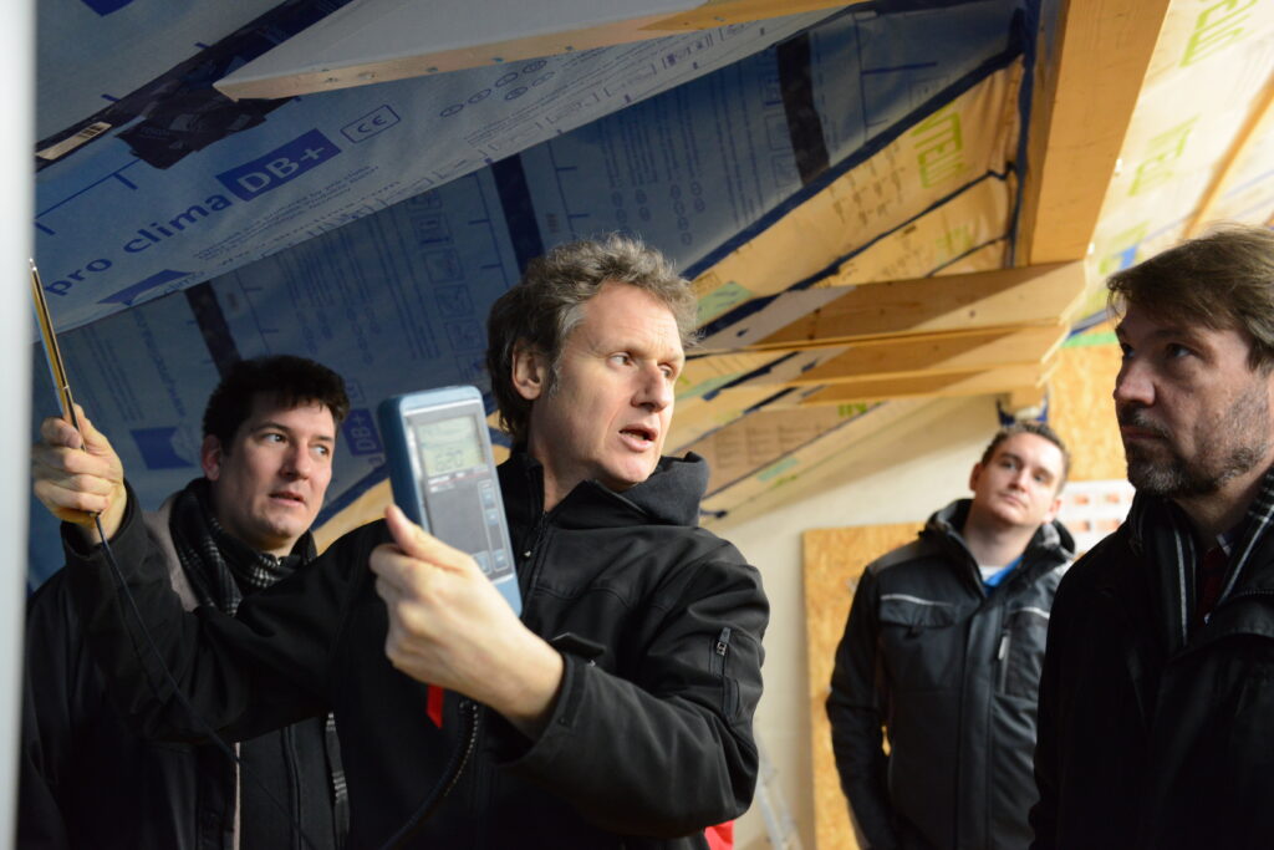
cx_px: 637
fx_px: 1557
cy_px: 425
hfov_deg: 44.5
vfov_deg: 30.5
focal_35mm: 44
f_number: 4.5
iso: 3200
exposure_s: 1/80
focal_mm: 44
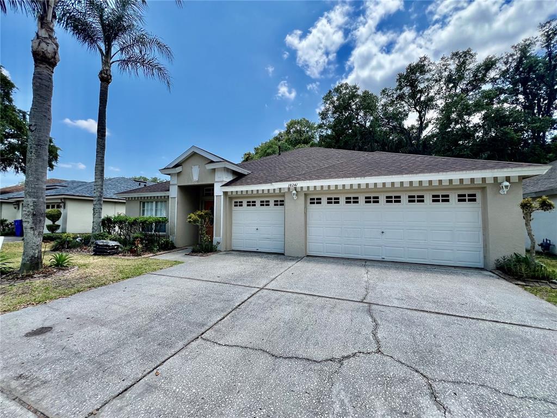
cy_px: 209
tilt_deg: +2.9
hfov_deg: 106.2
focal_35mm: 13
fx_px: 209
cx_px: 278
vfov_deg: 89.9
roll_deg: -0.2
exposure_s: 1/903
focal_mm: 1.57
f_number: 1.8
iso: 32
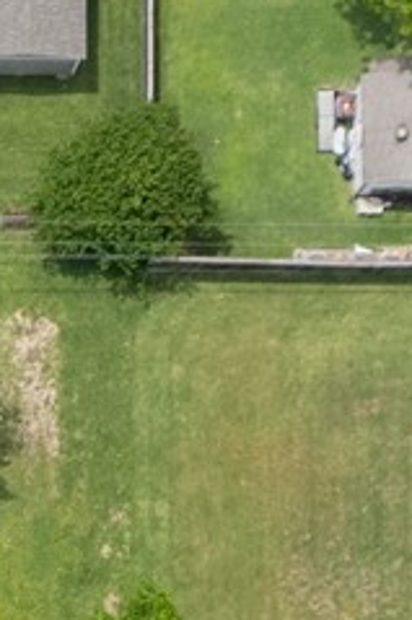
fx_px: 3438
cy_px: 847
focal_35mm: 200
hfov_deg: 6.7
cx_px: -281
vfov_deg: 10.1
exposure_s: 1/2000
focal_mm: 8.38
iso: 100
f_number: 2.8
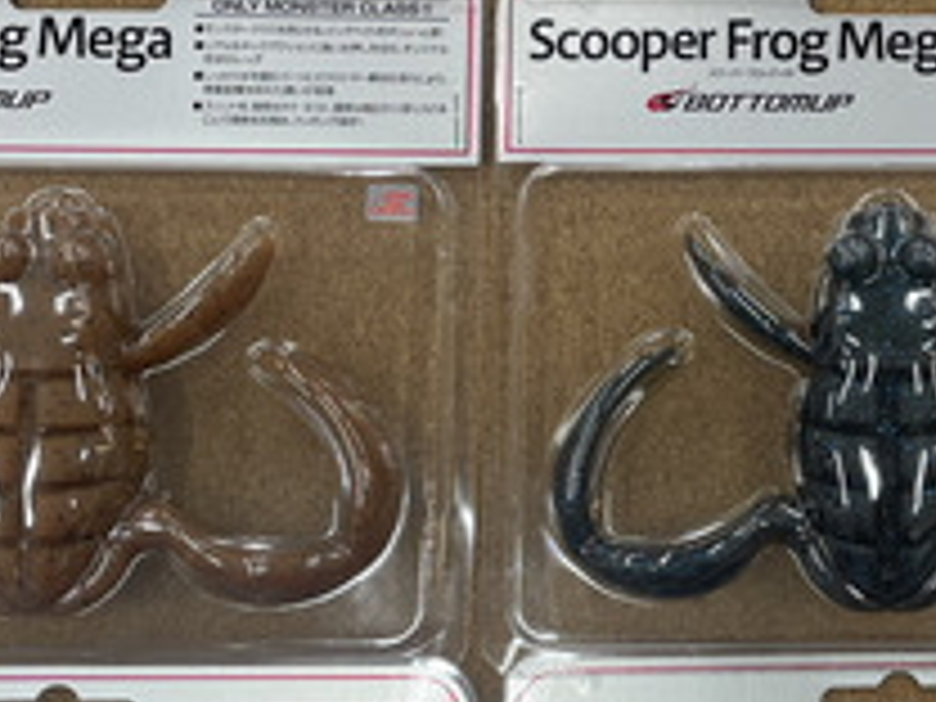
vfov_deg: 19.6
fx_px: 2028
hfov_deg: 25.0
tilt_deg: -85.0
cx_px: 891
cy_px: 392
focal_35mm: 75
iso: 40
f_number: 1.6
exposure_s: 1/120
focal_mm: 4.2
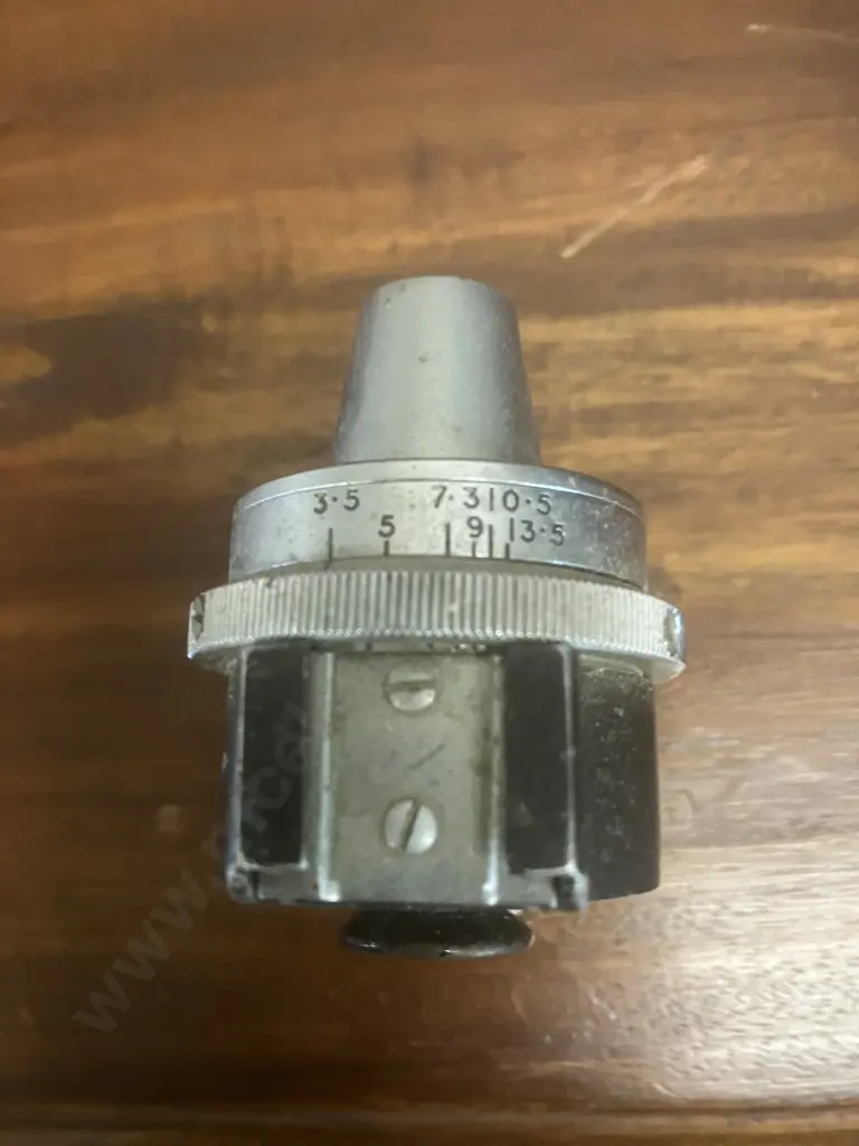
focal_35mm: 28
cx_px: 430
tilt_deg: -78.5
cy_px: 573
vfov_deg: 63.4
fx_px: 926
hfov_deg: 49.7
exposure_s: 1/25
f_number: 1.8
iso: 320
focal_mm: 3.99
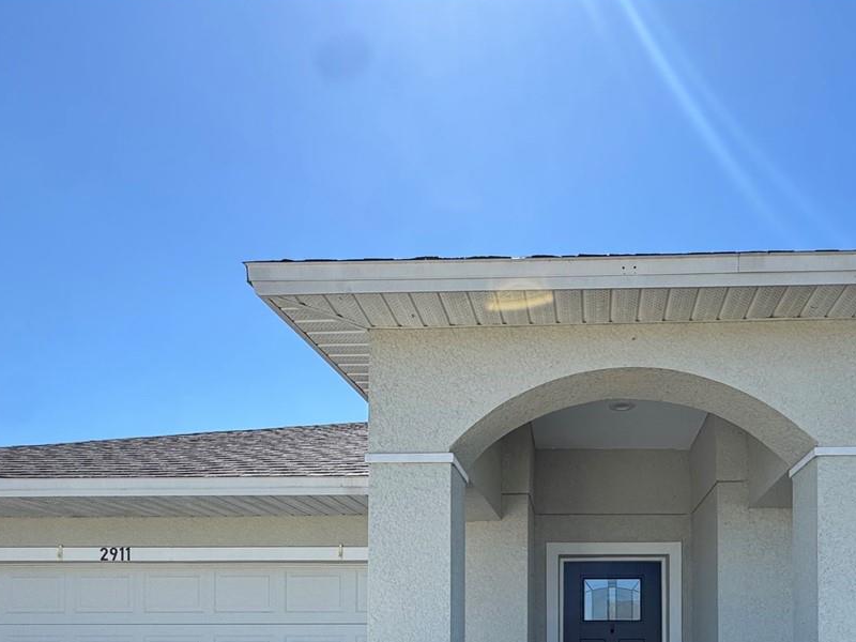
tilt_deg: +1.6
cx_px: 569
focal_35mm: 28
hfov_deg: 61.9
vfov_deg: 43.2
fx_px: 692
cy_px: 632
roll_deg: +0.2
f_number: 2.2
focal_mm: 2.22
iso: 50
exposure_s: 1/840
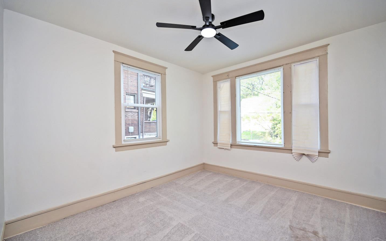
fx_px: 158
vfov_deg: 74.8
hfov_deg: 101.5
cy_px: 124
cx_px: 193
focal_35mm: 15
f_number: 4
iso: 250
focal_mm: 14
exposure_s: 1/60
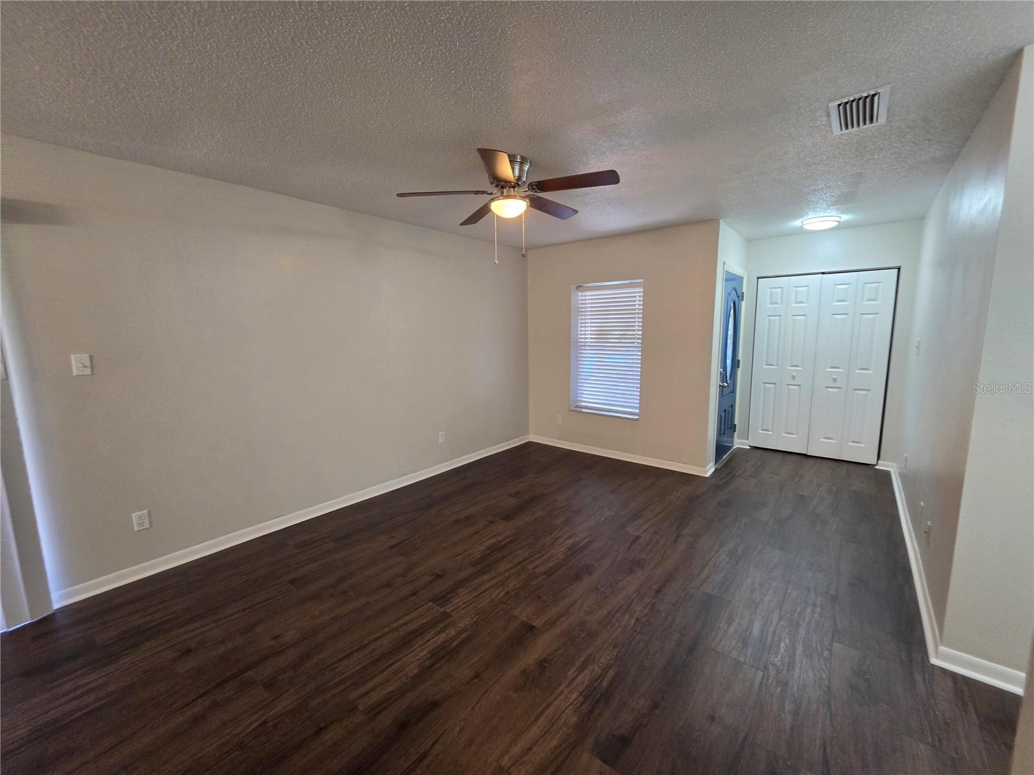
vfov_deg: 89.9
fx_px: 388
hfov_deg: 106.2
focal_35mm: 13
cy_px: 388
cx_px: 517
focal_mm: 2.2
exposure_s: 1/60
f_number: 1.9
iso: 250
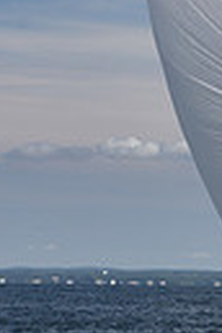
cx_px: 736
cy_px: 301
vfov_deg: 6.5
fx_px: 2923
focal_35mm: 316
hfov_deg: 4.2
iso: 200
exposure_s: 1/500
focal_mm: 70
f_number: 7.1
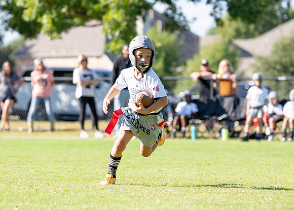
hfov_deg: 9.6
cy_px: 113
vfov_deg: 6.8
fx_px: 1760
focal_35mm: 211
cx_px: 125
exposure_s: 1/3200
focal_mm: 131
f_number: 2.8
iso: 250
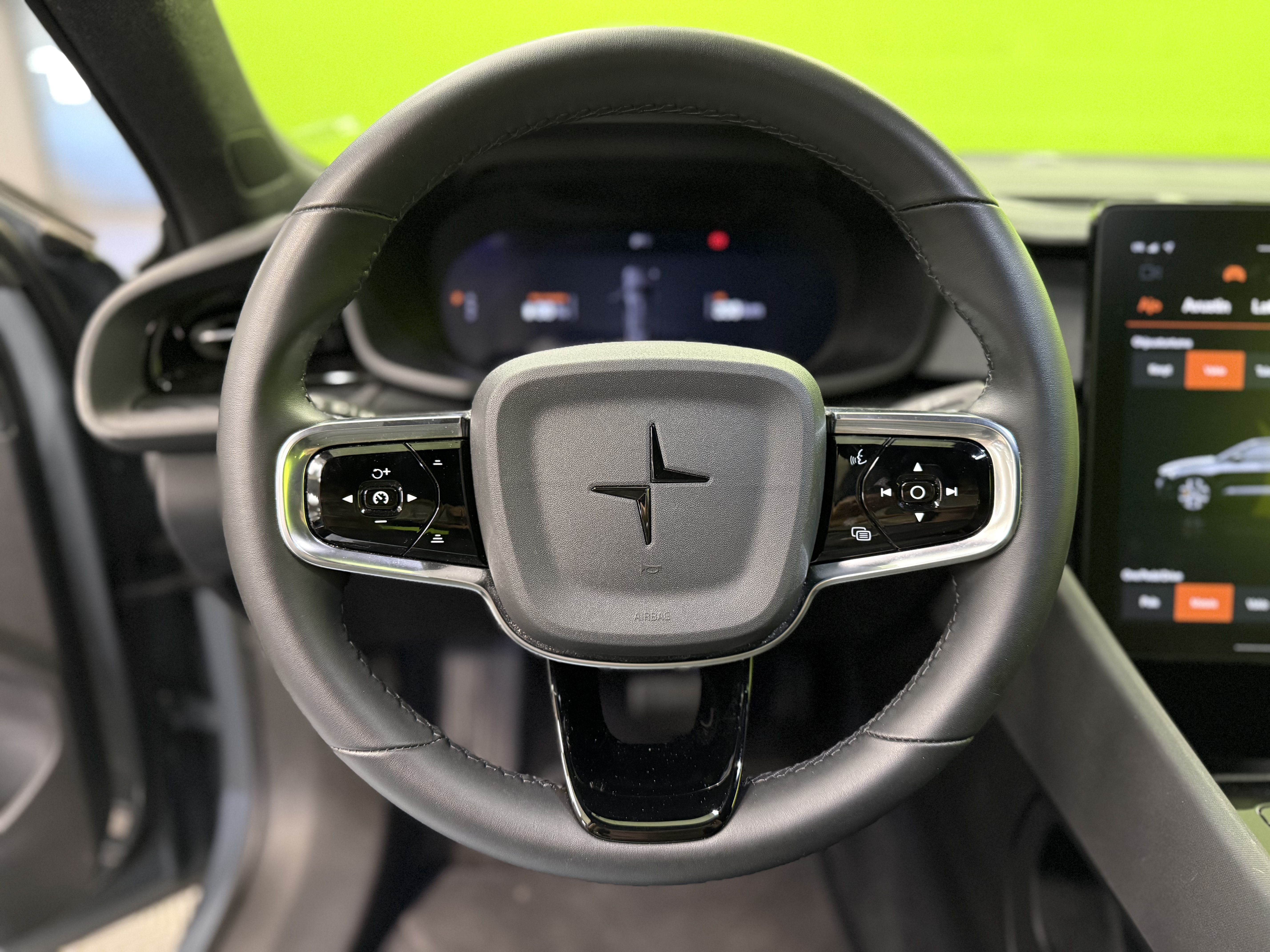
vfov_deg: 56.8
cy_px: 476
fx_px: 881
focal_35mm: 24
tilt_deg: -22.2
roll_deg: -0.1
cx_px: 635
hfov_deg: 71.6
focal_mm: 6.76
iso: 640
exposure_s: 1/50
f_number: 1.78
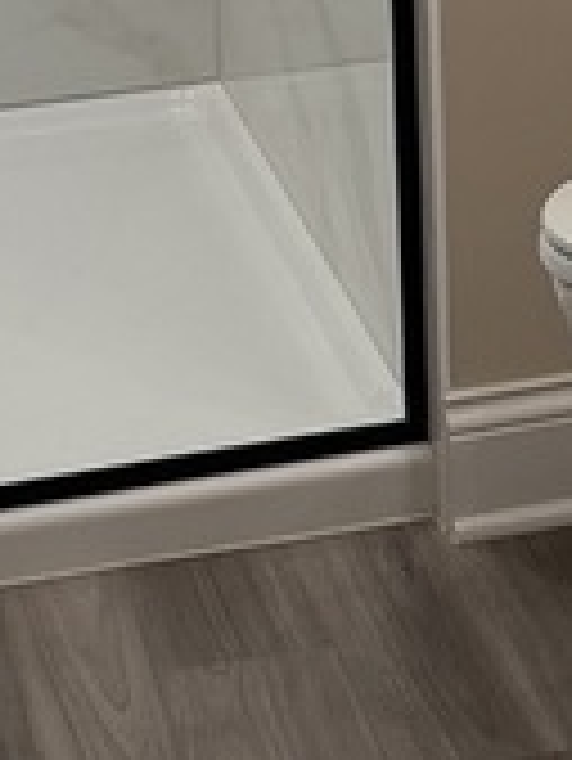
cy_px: -634
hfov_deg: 9.6
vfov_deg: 11.8
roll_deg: -0.1
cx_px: 617
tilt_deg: -6.7
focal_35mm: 153
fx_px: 3367
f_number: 1.78
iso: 125
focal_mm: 6.76
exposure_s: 1/120
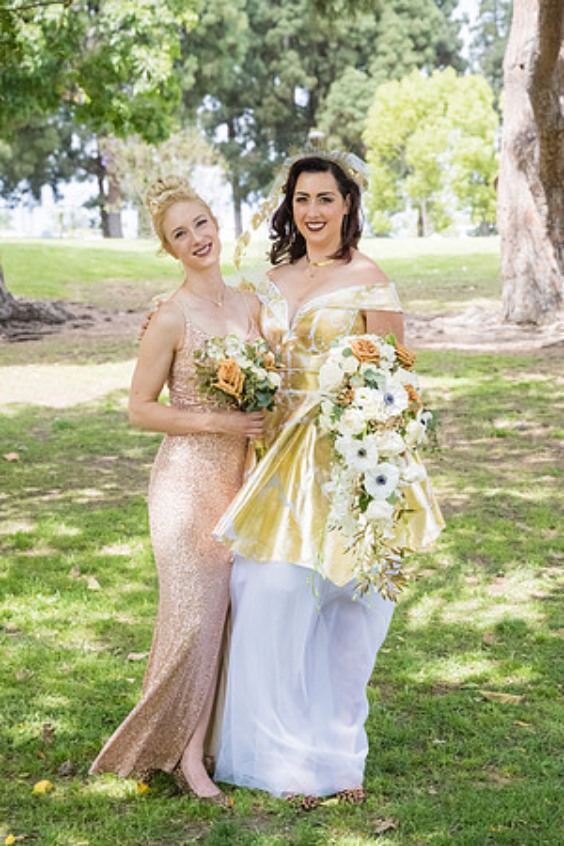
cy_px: 423
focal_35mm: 70
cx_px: 282
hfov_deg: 19.5
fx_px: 1645
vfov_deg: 28.8
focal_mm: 70
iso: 1250
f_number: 5.6
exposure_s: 1/2000
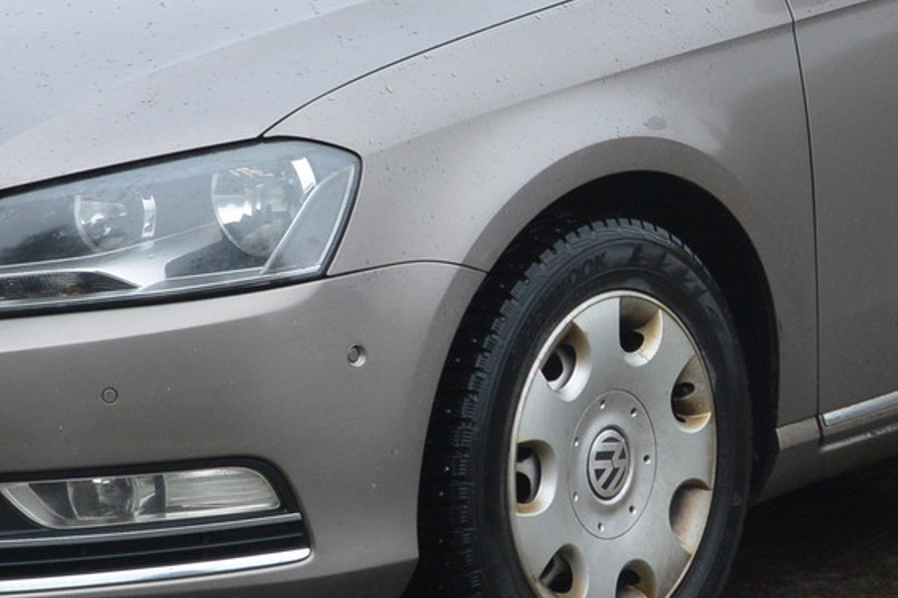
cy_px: -19
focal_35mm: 231
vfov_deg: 5.9
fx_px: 5762
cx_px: 550
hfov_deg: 8.9
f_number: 5
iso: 160
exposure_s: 1/25
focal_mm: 30
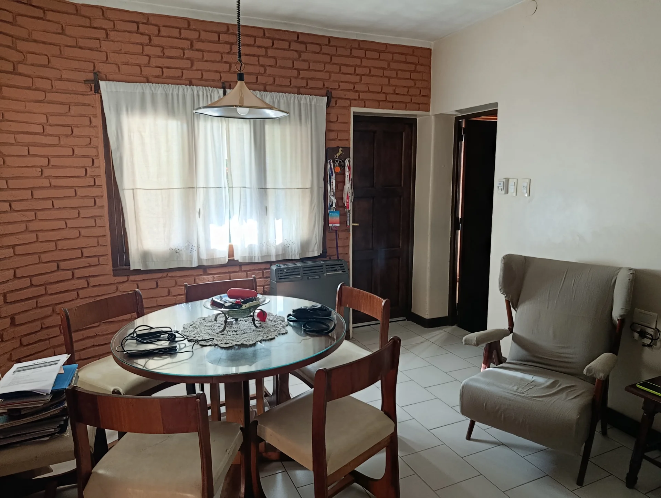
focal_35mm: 23
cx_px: 330
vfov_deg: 59.0
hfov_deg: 73.8
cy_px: 249
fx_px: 440
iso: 1225
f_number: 1.65
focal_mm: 6.11
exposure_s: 1/100
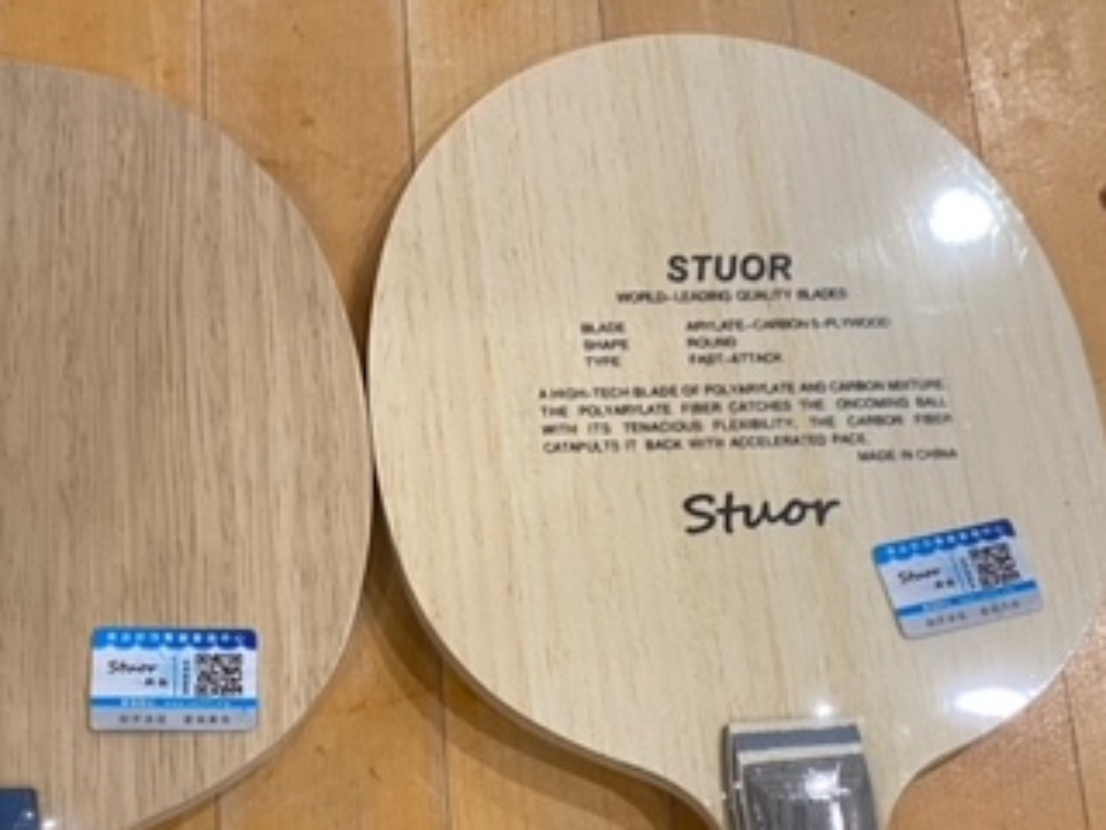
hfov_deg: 36.7
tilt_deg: -74.1
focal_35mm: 52
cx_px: 446
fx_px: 1661
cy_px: 730
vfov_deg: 27.2
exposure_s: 1/60
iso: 200
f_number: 1.8
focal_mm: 4.25
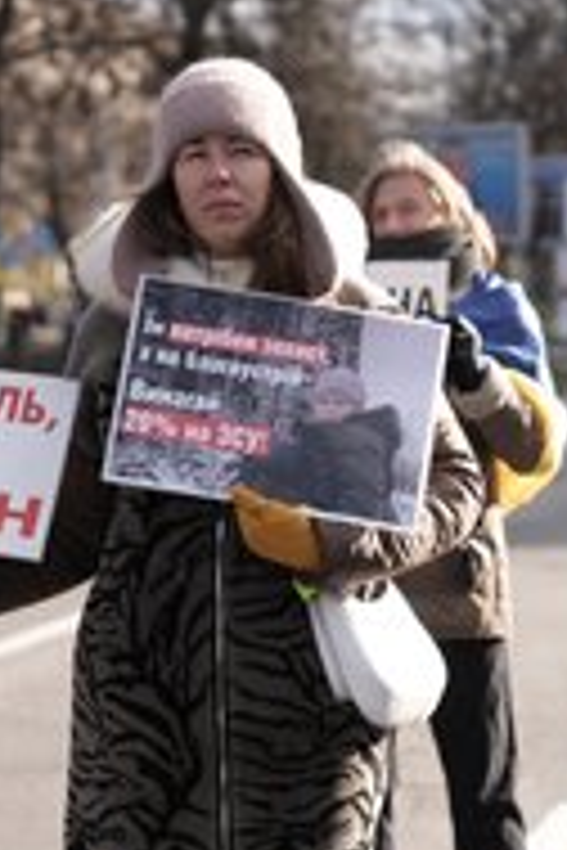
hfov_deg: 9.3
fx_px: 3496
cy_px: 510
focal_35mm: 148
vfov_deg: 13.9
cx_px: 306
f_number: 2.8
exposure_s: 1/1000
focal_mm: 70
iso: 160
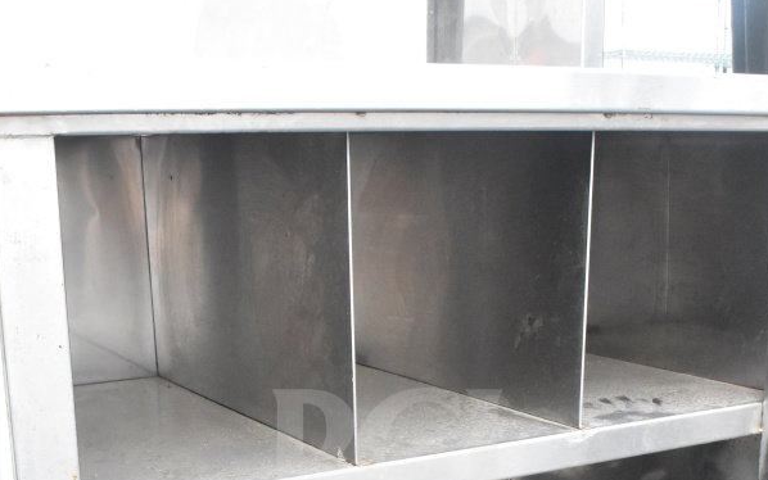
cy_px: 491
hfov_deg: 37.7
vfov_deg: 23.0
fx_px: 1126
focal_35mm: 54
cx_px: 387
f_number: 11
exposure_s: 1/500
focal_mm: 23
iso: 6400
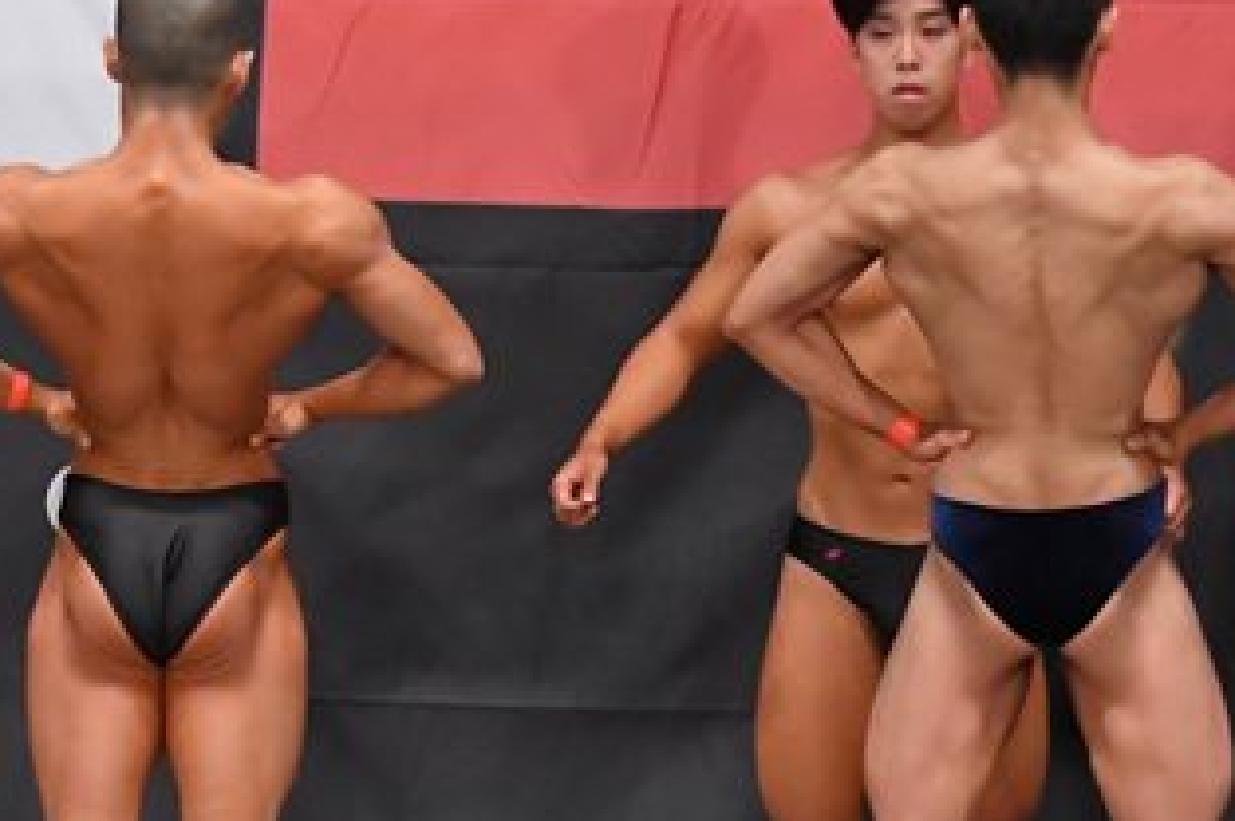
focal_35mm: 416
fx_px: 14256
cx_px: 243
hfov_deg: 5.0
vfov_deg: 3.3
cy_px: 659
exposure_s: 1/400
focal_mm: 112
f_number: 5.6
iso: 5000
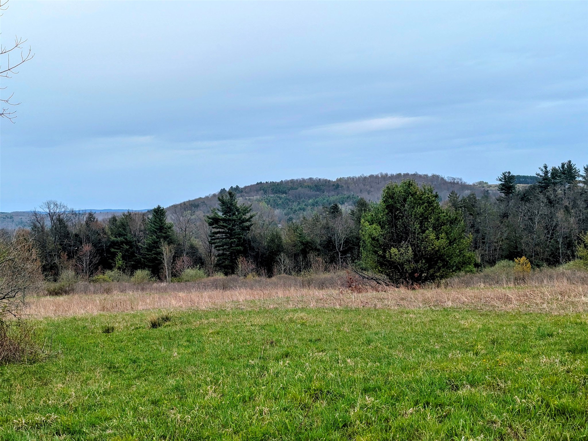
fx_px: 815
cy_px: 220
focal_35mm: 48
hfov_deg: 39.7
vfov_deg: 30.3
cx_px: 294
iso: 42
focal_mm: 6.81
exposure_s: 1/853
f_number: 1.85
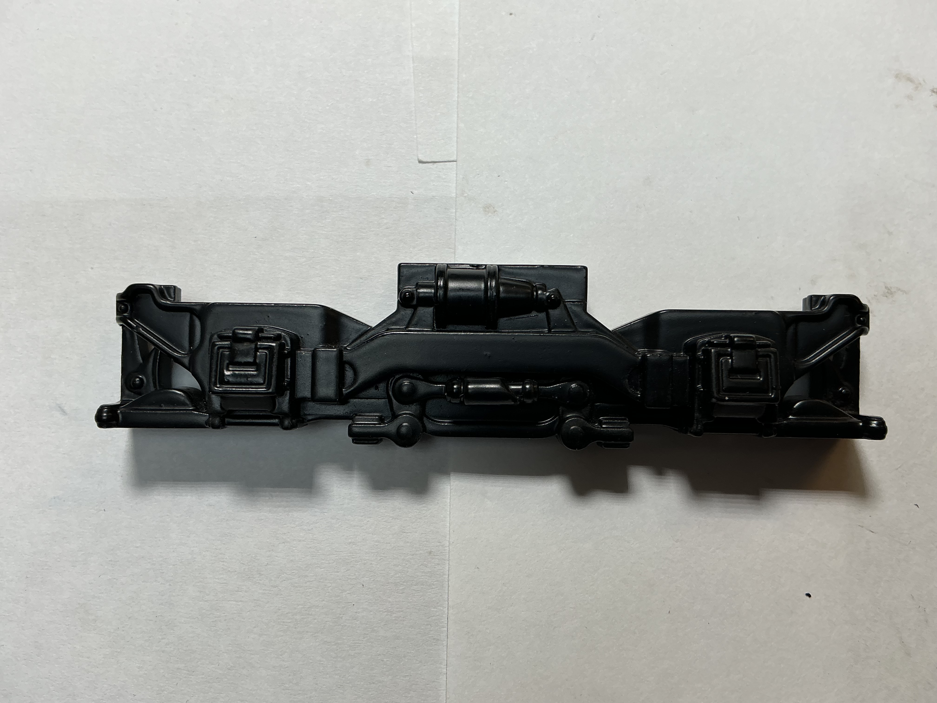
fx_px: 785
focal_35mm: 29
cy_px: 352
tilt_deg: -80.6
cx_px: 468
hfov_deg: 61.7
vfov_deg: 48.2
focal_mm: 3
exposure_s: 1/122
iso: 16
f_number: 1.8
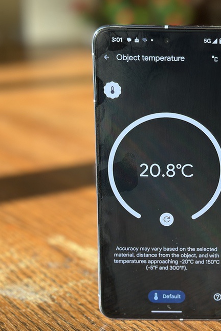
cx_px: 202
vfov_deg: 26.3
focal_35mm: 77
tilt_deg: -14.6
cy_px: 170
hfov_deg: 17.4
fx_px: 709
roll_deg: +0.3
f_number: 1.78
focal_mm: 6.86
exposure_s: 1/100
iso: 80
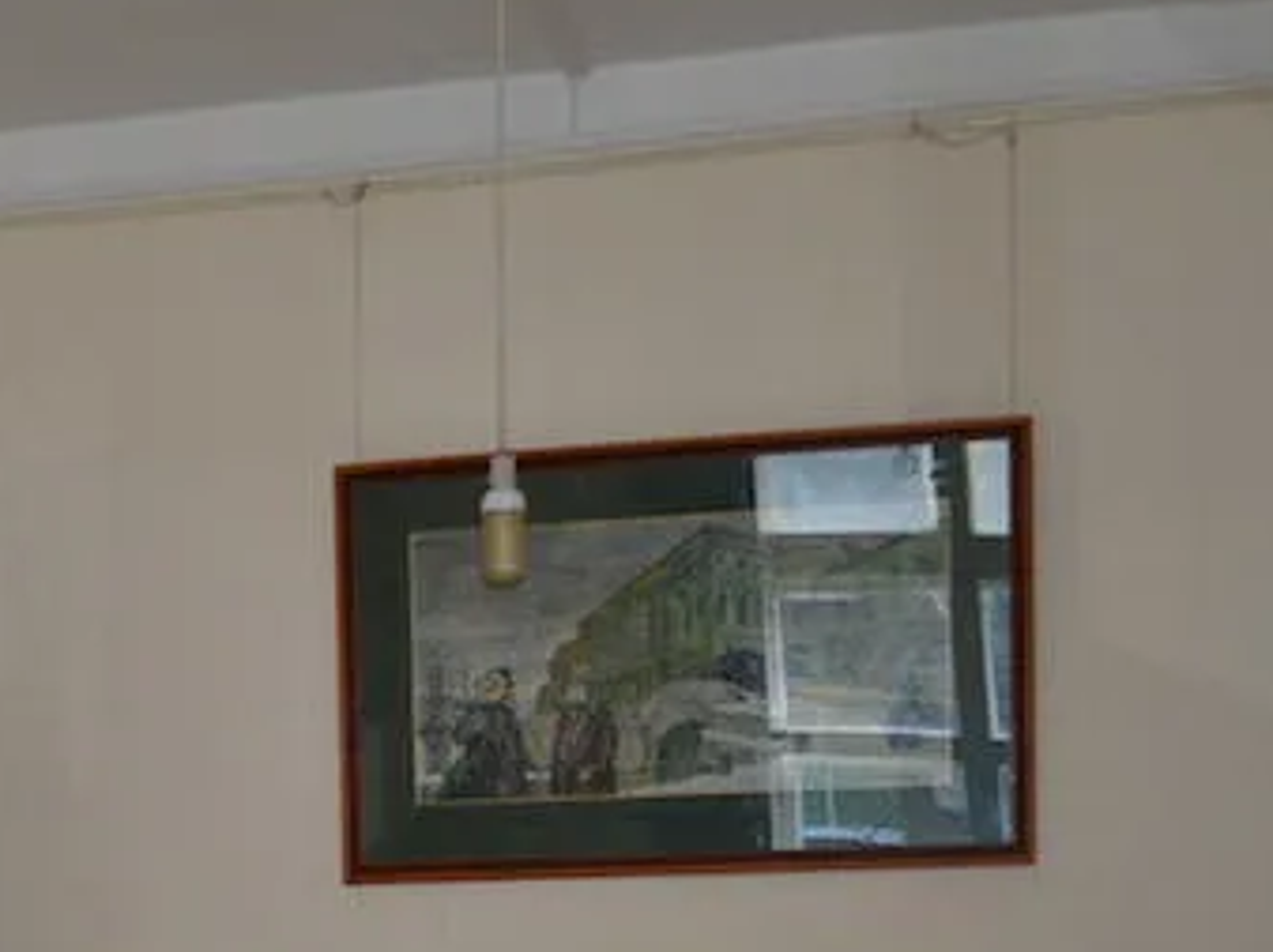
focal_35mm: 83
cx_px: -222
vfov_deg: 16.7
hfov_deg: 21.9
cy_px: 1242
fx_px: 3050
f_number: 3.5
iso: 450
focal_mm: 18
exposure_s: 1/60
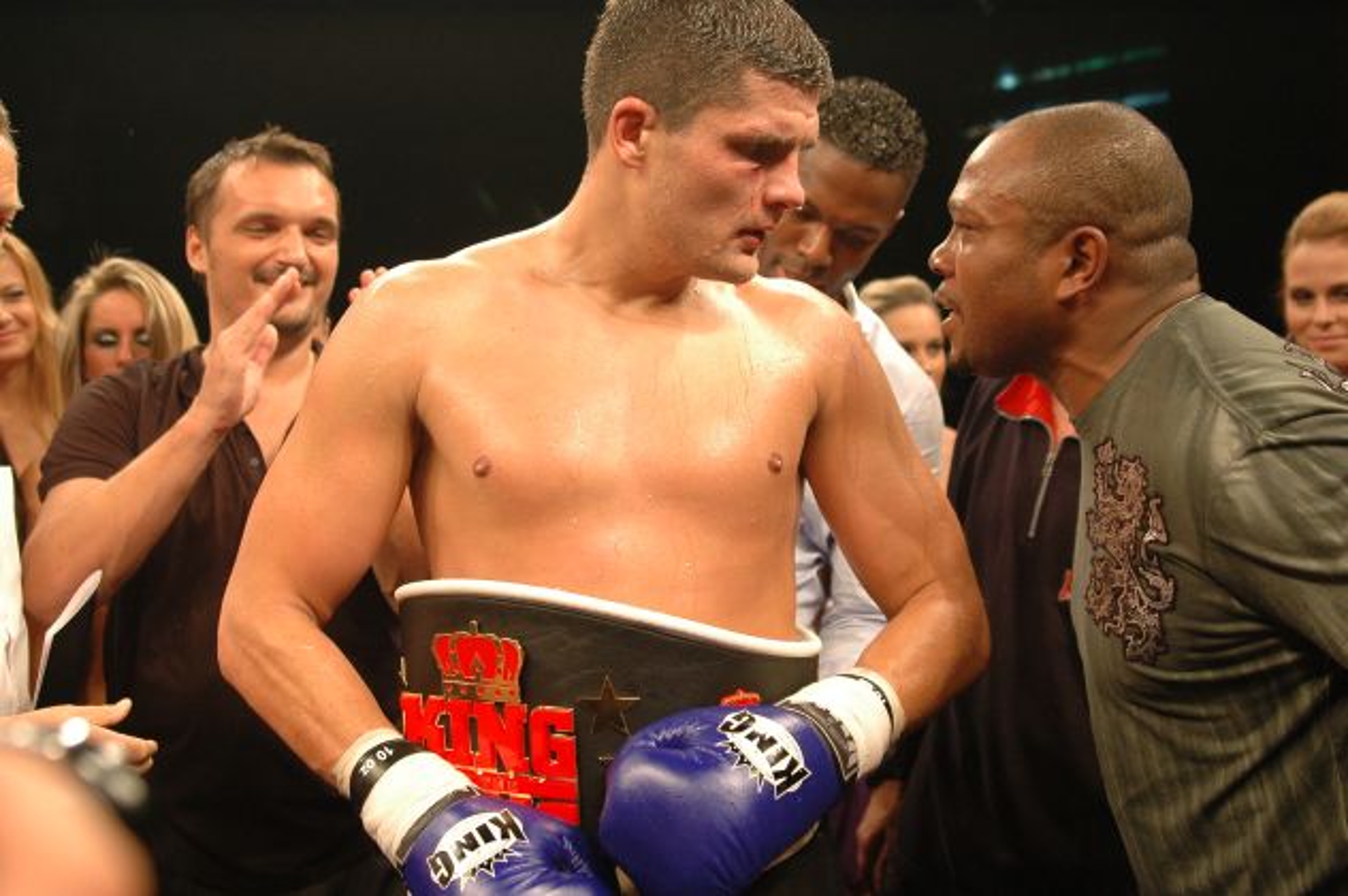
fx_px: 1571
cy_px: 448
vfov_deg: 31.8
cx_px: 674
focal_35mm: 42
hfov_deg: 46.4
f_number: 2.8
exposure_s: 1/400
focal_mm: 28
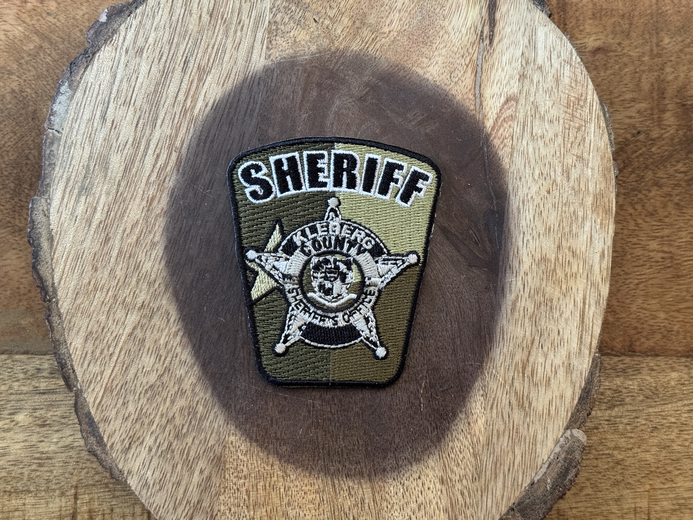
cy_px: 260
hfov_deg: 39.7
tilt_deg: -87.5
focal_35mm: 48
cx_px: 346
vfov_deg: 30.3
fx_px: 961
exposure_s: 1/40
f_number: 1.78
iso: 400
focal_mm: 6.76
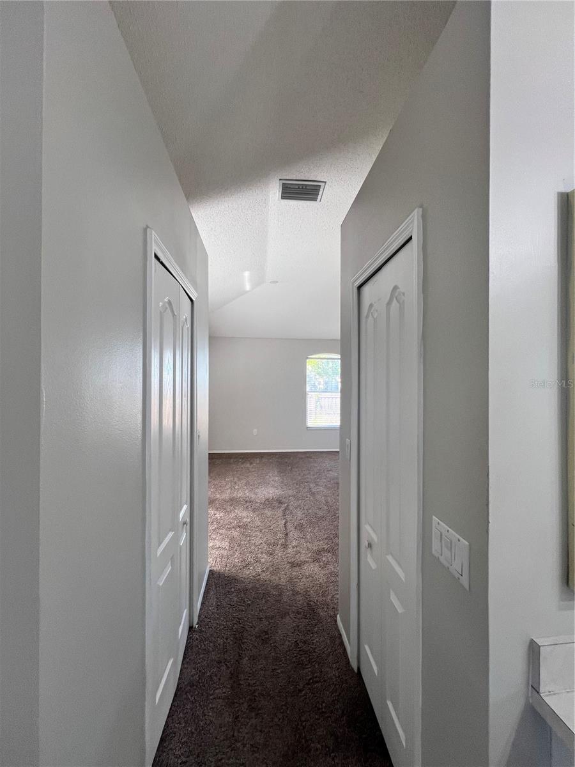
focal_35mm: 13
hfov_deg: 89.9
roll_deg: -0.9
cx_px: 288
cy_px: 384
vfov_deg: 106.2
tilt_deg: +1.2
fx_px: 288
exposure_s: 1/120
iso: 125
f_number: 1.8
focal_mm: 1.57
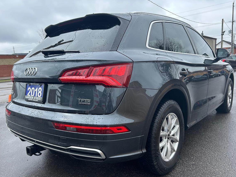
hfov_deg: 61.7
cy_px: 96
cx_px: 117
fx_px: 198
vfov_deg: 48.2
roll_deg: +2.7
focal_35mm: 29
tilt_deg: -9.6
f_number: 1.5
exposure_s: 1/1196
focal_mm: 5.7
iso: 50
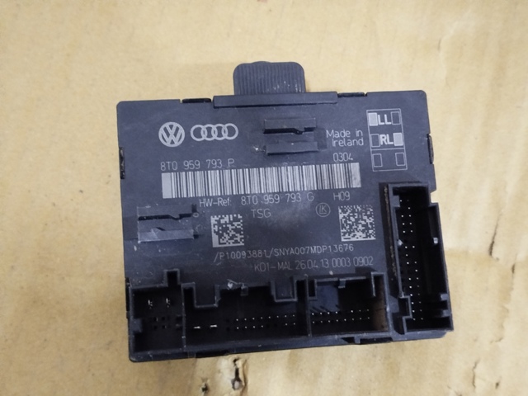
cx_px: 264
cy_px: 198
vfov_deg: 30.3
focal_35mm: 48
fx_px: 732
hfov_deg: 39.7
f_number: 1.7
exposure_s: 1/17
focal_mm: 5.31
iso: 500
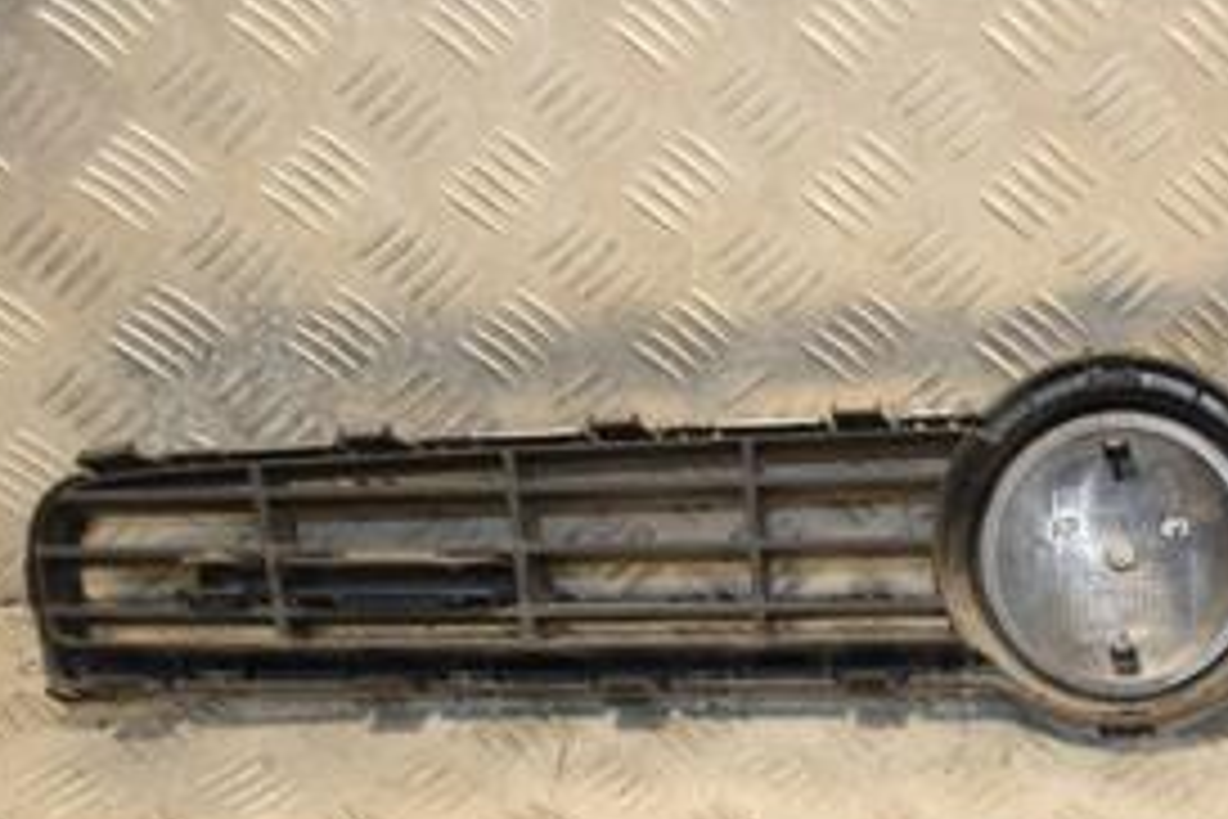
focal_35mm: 79
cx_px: 1107
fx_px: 2695
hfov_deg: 24.9
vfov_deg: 17.3
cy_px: 486
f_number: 6.3
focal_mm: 24
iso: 800
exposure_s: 1/200
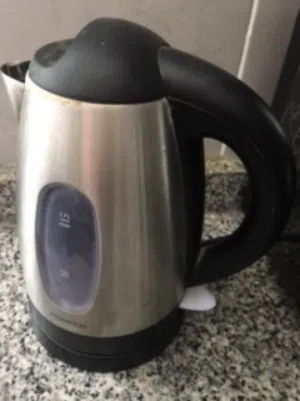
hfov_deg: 48.2
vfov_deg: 61.7
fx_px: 335
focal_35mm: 29
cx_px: 150
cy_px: 200
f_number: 2.2
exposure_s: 1/17
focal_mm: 4.15
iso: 200
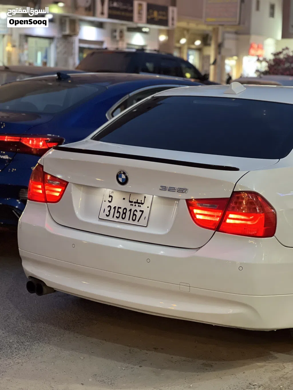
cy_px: 195
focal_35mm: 77
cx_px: 146
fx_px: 869
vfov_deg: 25.3
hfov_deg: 19.1
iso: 400
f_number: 2.8
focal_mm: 9
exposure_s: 1/33
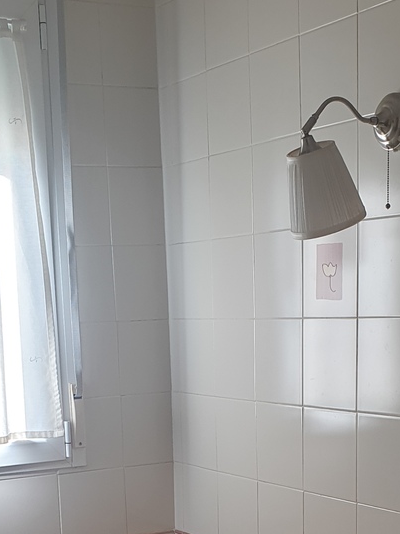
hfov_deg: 21.0
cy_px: 526
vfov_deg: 26.4
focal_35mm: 70
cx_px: 179
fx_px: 1079
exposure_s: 1/50
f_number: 2.4
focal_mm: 4.3
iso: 64
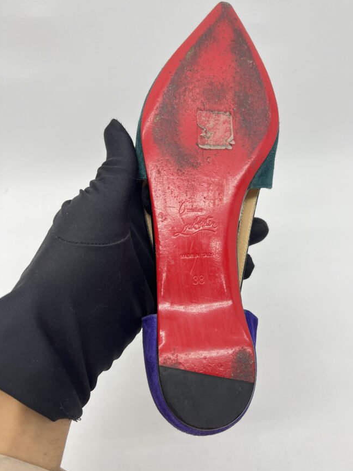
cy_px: 231
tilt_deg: -43.4
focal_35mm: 31
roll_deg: -0.4
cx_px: 209
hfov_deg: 45.2
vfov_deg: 58.4
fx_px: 422
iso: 40
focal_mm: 5.7
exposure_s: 1/100
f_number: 1.5
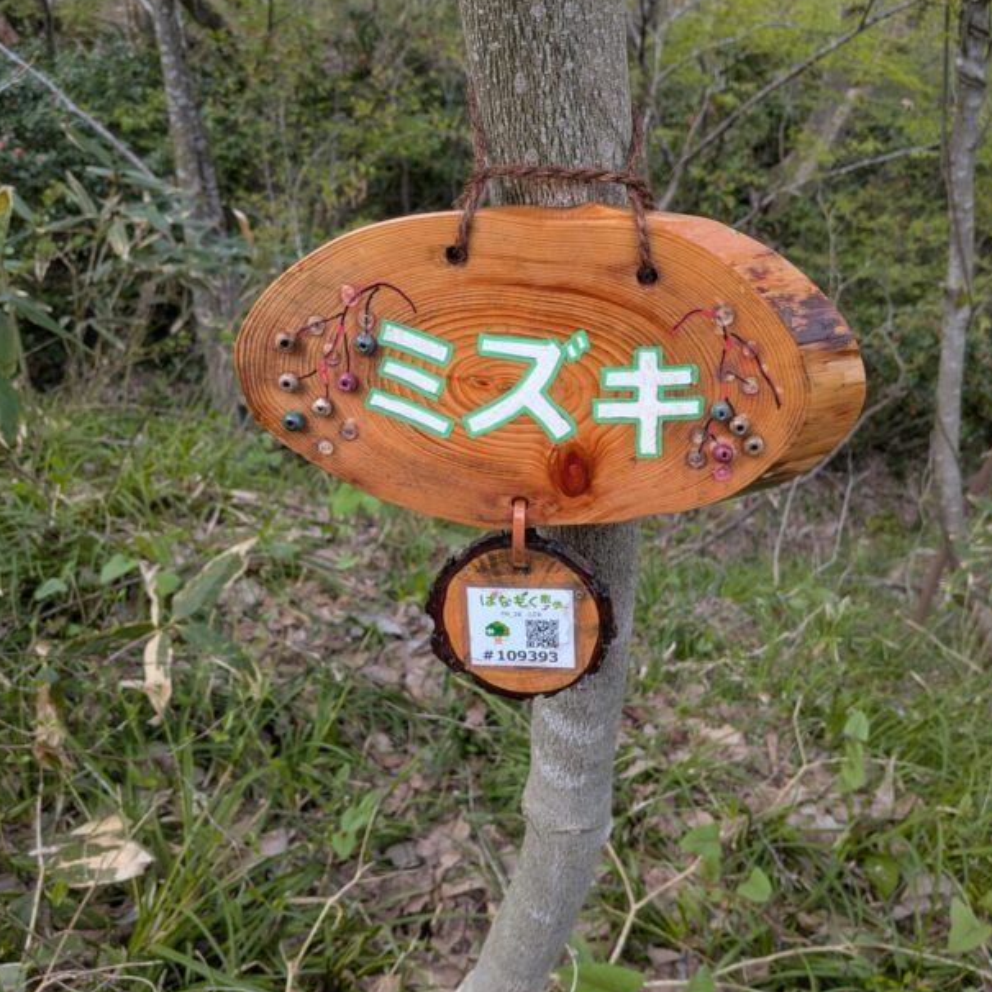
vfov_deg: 55.6
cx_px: 500
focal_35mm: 29
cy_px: 506
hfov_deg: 55.6
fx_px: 940
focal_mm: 4.53
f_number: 1.7
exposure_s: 1/317
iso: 26
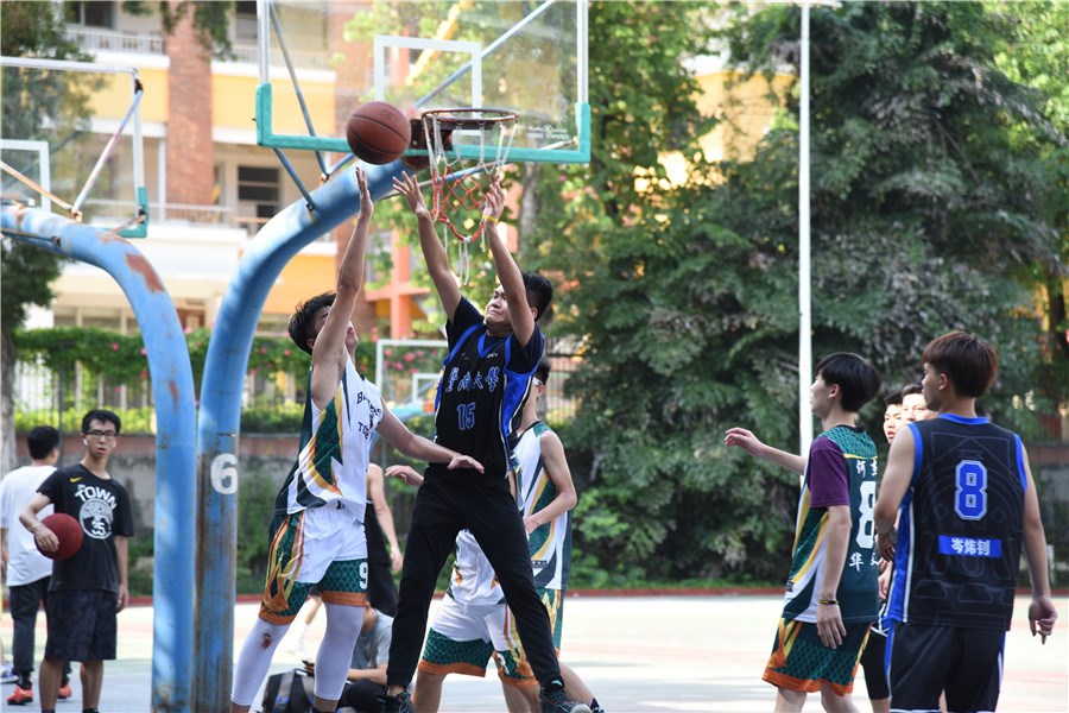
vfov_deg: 11.4
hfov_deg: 17.1
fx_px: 3563
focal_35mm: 120
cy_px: 356
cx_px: 534
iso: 400
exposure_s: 1/320
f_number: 4.5
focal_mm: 120
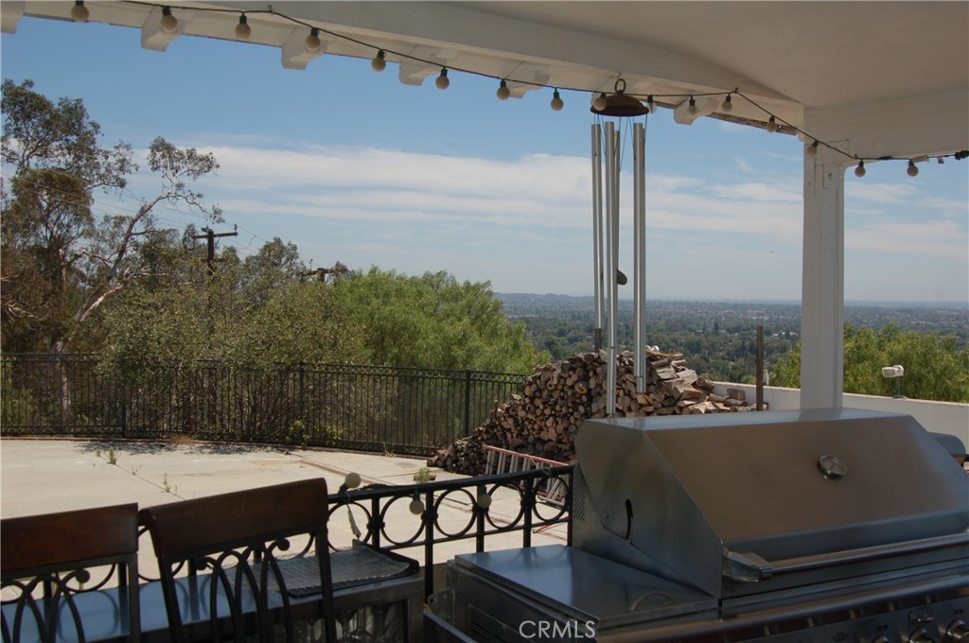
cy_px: 322
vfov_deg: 36.8
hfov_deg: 53.2
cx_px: 484
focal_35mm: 36
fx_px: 968
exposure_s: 1/500
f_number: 8
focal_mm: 24
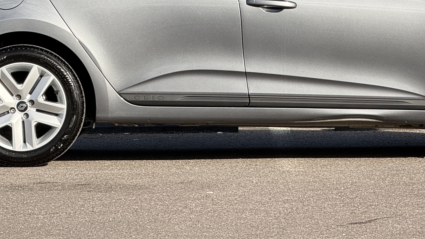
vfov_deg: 4.7
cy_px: -19
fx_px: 2907
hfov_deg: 8.4
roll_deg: -0.6
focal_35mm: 258
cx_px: 298
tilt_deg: +0.4
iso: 64
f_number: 2.8
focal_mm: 15.66
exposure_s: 1/1294
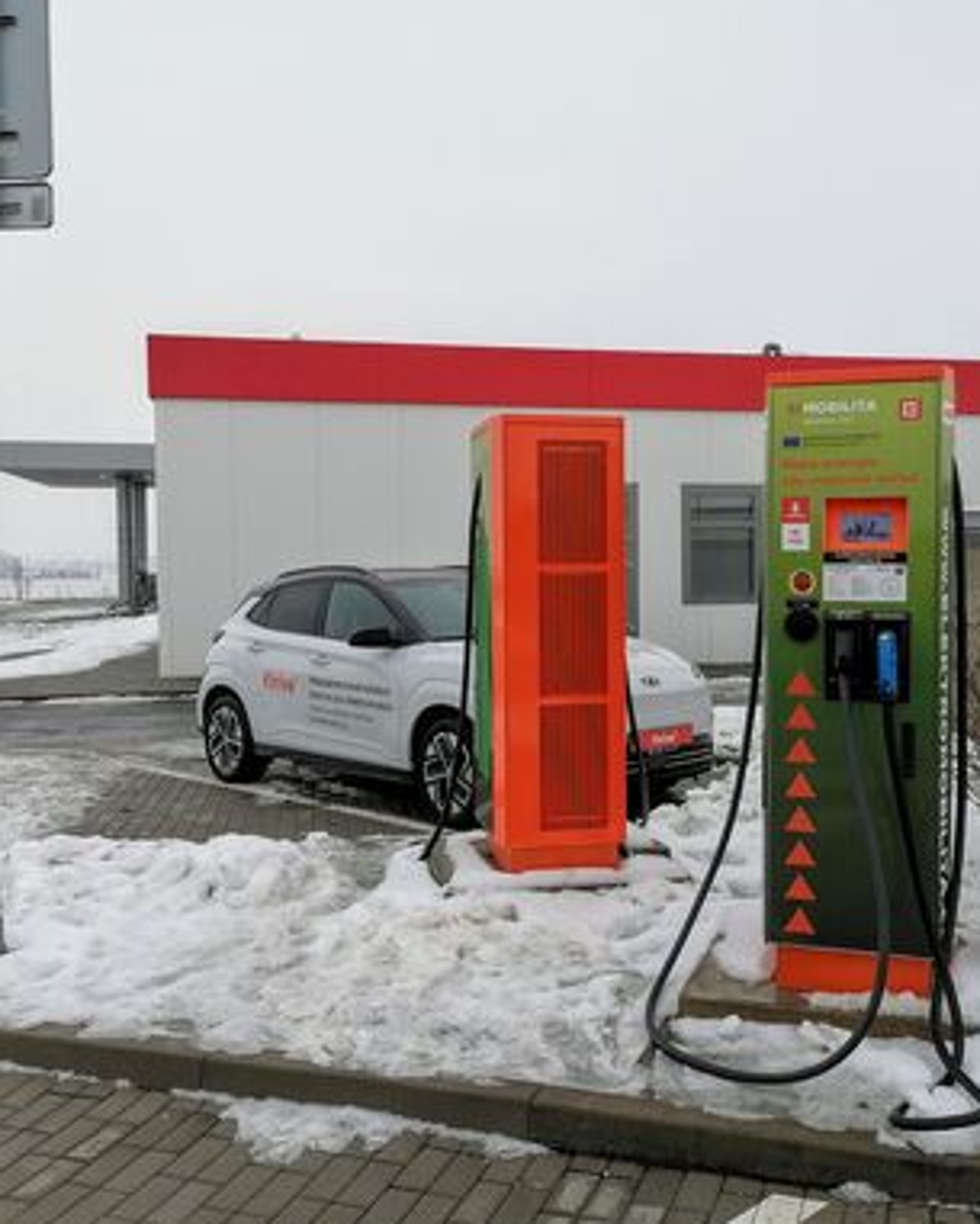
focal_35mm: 36
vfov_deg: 50.3
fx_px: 1305
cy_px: 610
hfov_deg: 41.0
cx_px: 575
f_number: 1.8
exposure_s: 1/1153
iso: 50
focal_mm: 5.3
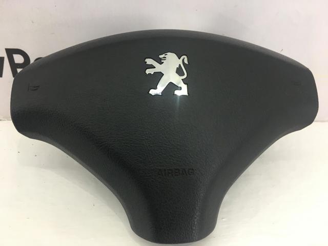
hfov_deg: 61.7
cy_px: 123
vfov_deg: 48.2
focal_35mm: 29
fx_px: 275
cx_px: 164
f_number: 2.2
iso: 32
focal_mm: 4.15
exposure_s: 1/33
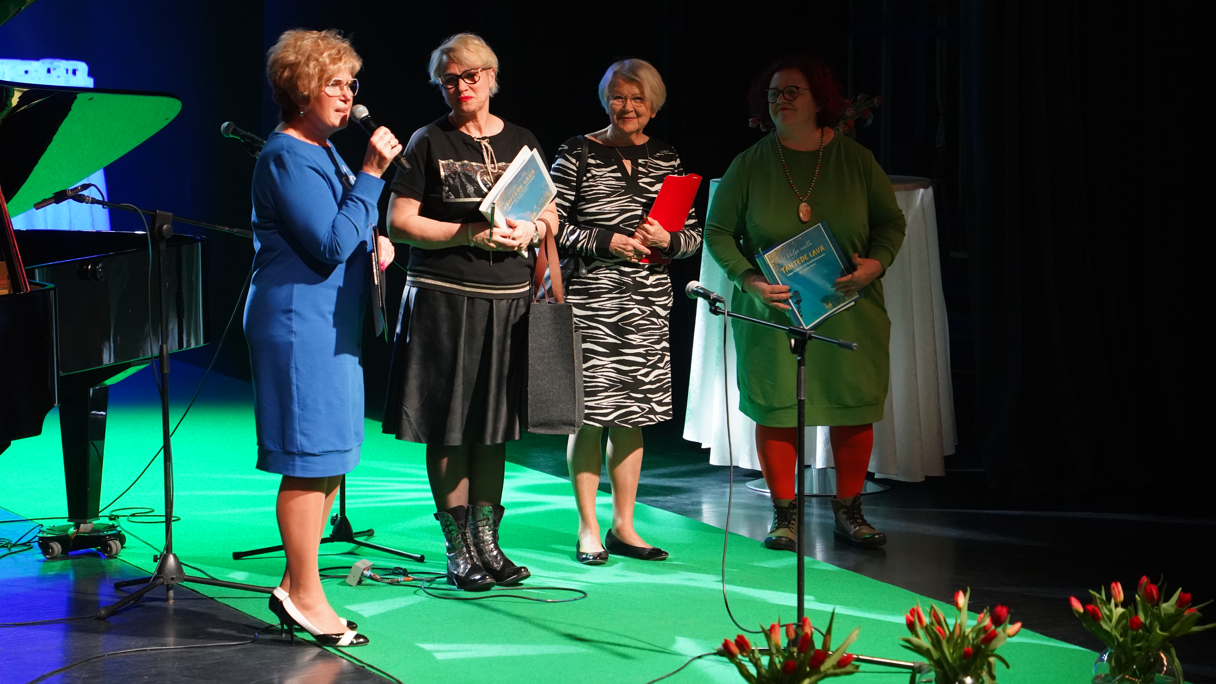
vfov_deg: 9.7
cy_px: 282
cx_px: 609
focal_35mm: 125
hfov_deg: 17.2
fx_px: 4031
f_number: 5
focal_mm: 119
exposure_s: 1/160
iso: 6400
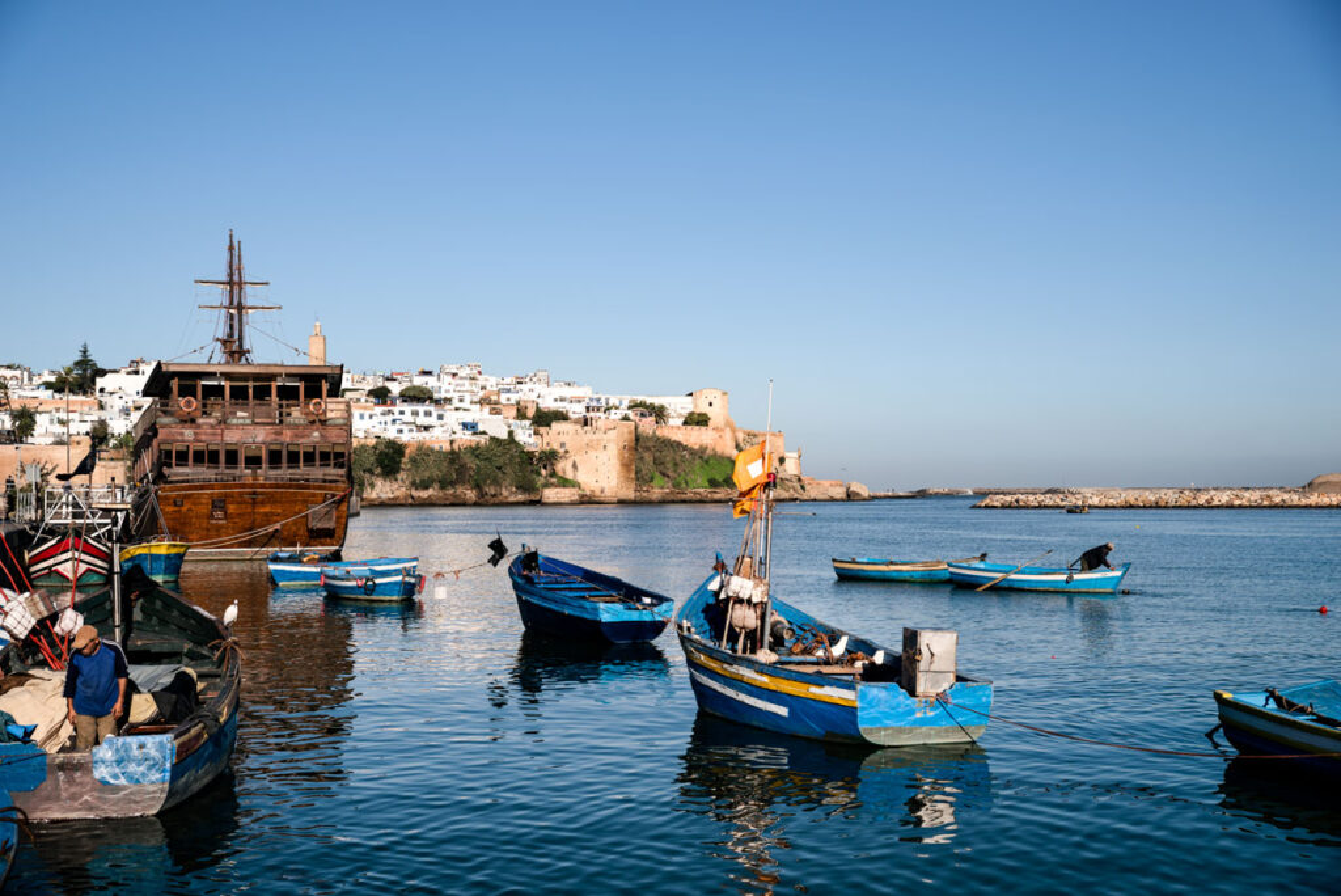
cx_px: 670
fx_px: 1863
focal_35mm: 50
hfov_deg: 39.6
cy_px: 448
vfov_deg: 27.0
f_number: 4.5
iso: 100
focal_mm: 50
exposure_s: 1/1250
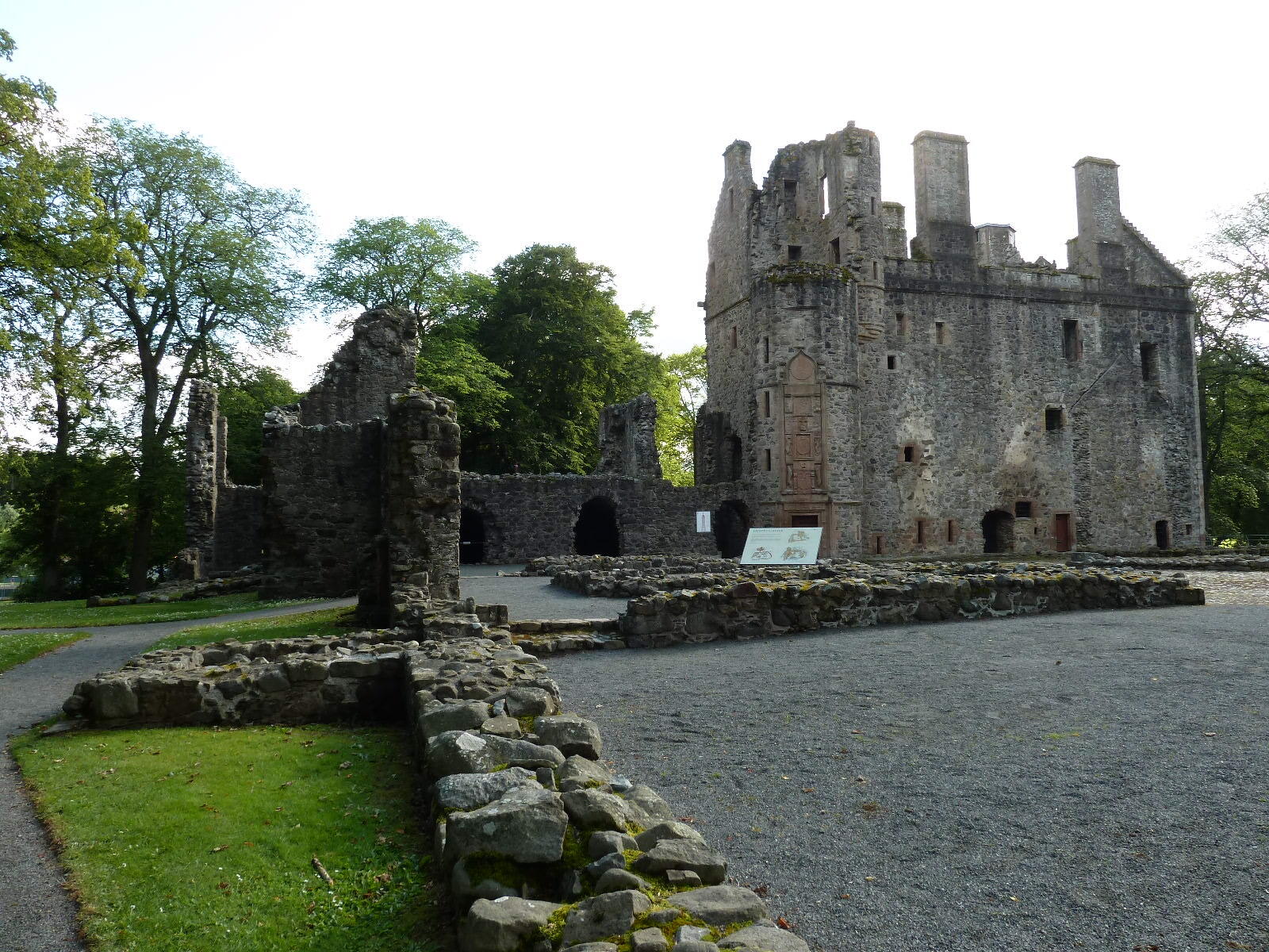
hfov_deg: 69.4
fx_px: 916
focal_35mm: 25
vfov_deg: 54.9
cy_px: 476
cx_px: 634
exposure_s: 1/100
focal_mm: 4.1
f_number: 4
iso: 80
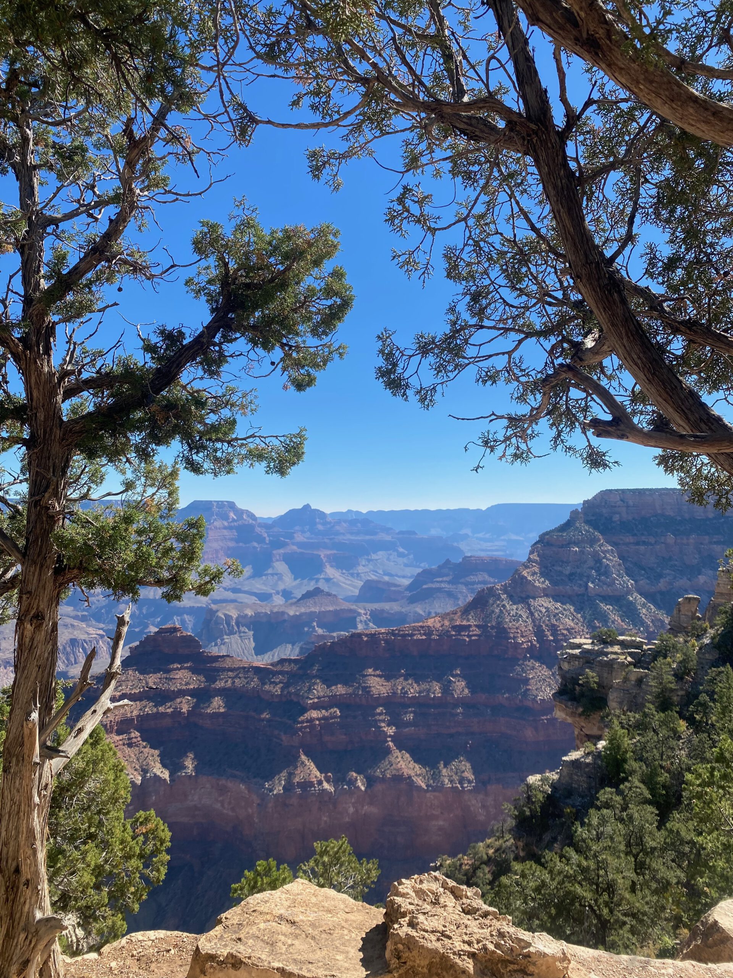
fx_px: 734
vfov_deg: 67.3
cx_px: 366
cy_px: 489
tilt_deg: +1.3
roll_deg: -0.3
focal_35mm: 26
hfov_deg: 53.1
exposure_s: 1/2222
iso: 32
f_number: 1.8
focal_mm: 4.25
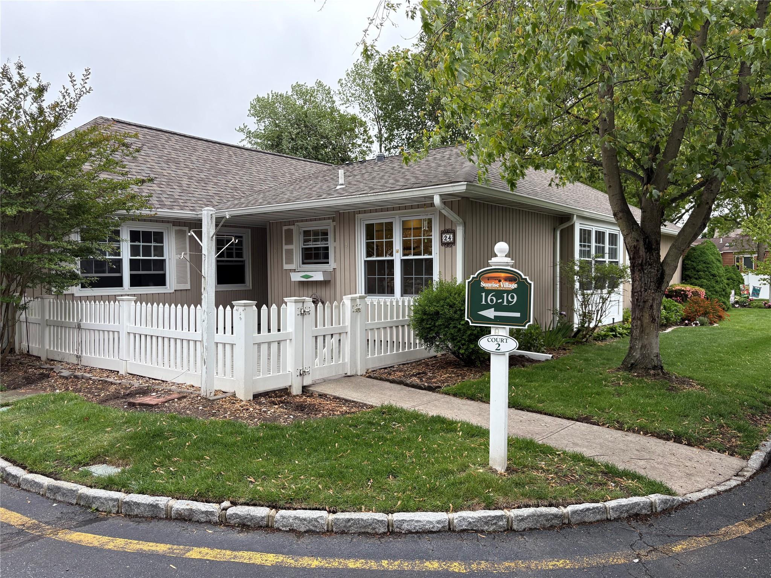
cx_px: 386
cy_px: 289
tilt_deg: -1.5
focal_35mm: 26
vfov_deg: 53.1
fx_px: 579
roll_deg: +1.2
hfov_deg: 67.3
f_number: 1.6
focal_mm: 5.96
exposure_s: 1/601
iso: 64
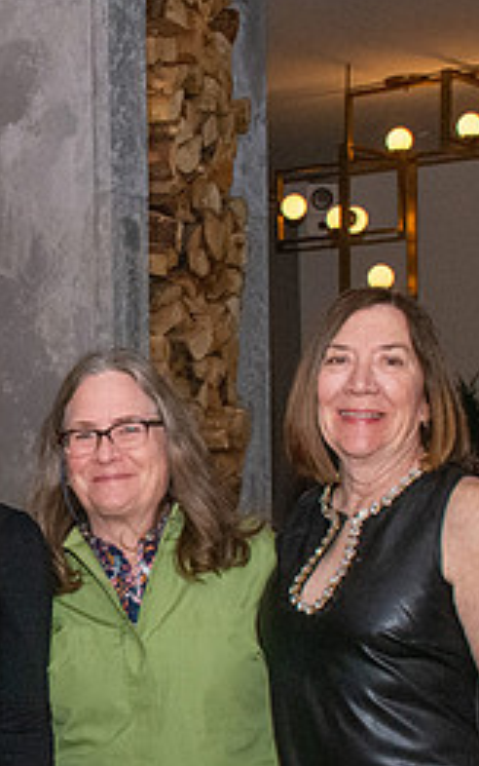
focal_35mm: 88
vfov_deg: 23.4
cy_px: 548
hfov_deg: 14.5
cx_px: -47
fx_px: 1836
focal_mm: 26
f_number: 13
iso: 5000
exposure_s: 1/200
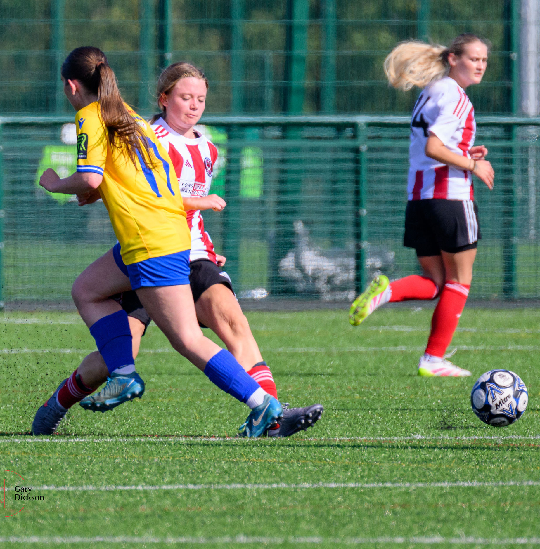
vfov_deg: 1.6
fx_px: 19102
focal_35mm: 1073
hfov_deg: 1.6
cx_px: 159
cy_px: 183
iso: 560
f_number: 5.6
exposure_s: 1/2000
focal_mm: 400
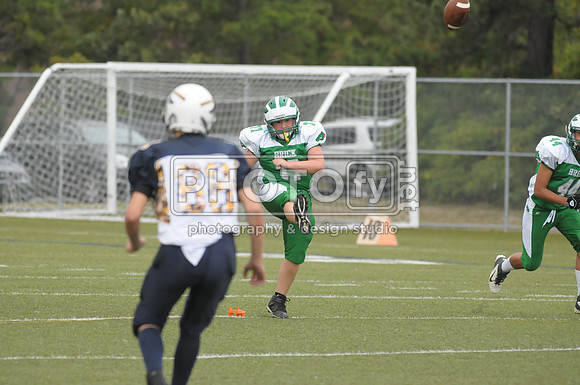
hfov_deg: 5.7
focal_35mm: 360
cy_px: 192
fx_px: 5792
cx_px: 290
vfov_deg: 3.8
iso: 1600
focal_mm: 240
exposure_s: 1/3200
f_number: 4
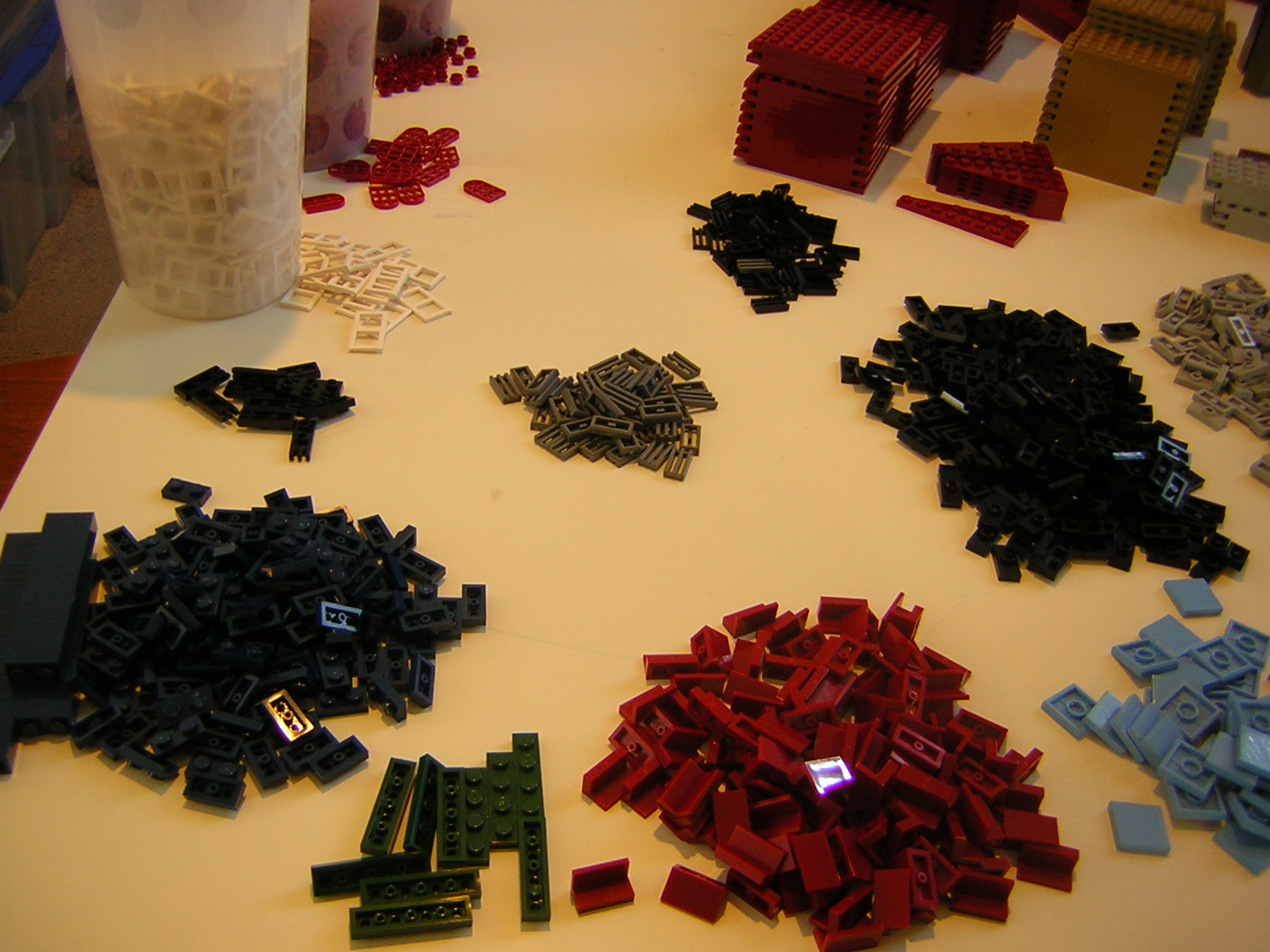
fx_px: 1321
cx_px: 635
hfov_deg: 51.4
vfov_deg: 39.7
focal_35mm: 36
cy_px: 476
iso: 50
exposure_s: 1/7
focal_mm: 4.7
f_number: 2.6
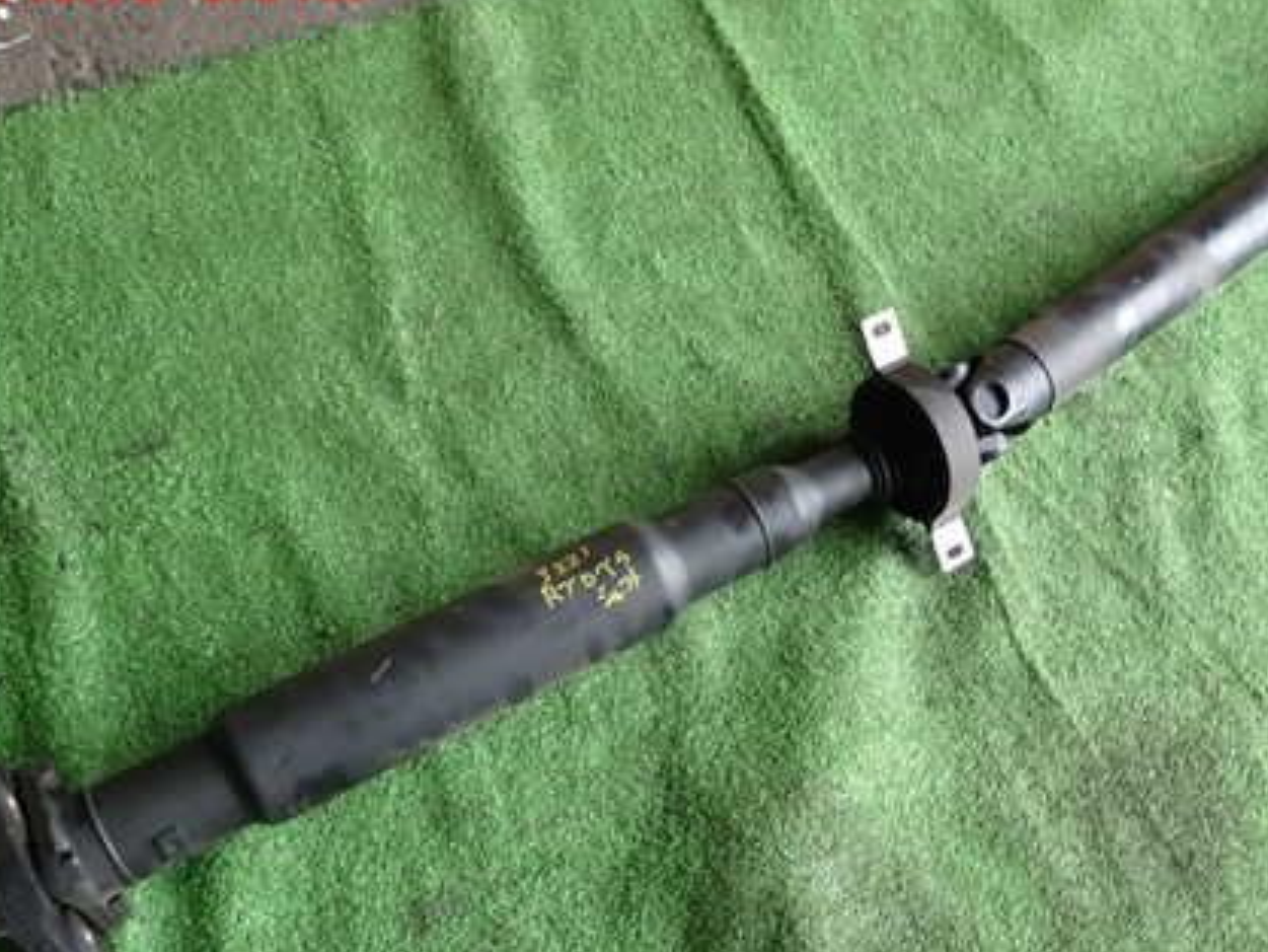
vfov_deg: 39.3
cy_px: 627
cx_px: 724
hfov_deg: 51.2
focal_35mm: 36
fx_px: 1319
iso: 160
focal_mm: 4.5
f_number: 2
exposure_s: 1/60
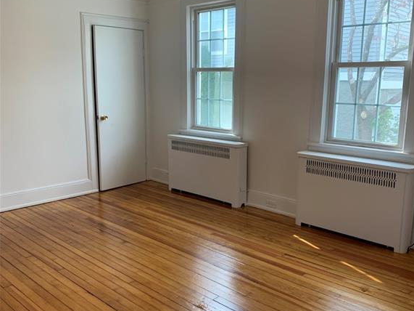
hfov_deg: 52.6
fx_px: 419
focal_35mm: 35
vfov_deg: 40.6
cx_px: 208
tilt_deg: -10.5
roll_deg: +0.4
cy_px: 176
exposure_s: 1/120
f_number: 1.8
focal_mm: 4.25
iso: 64
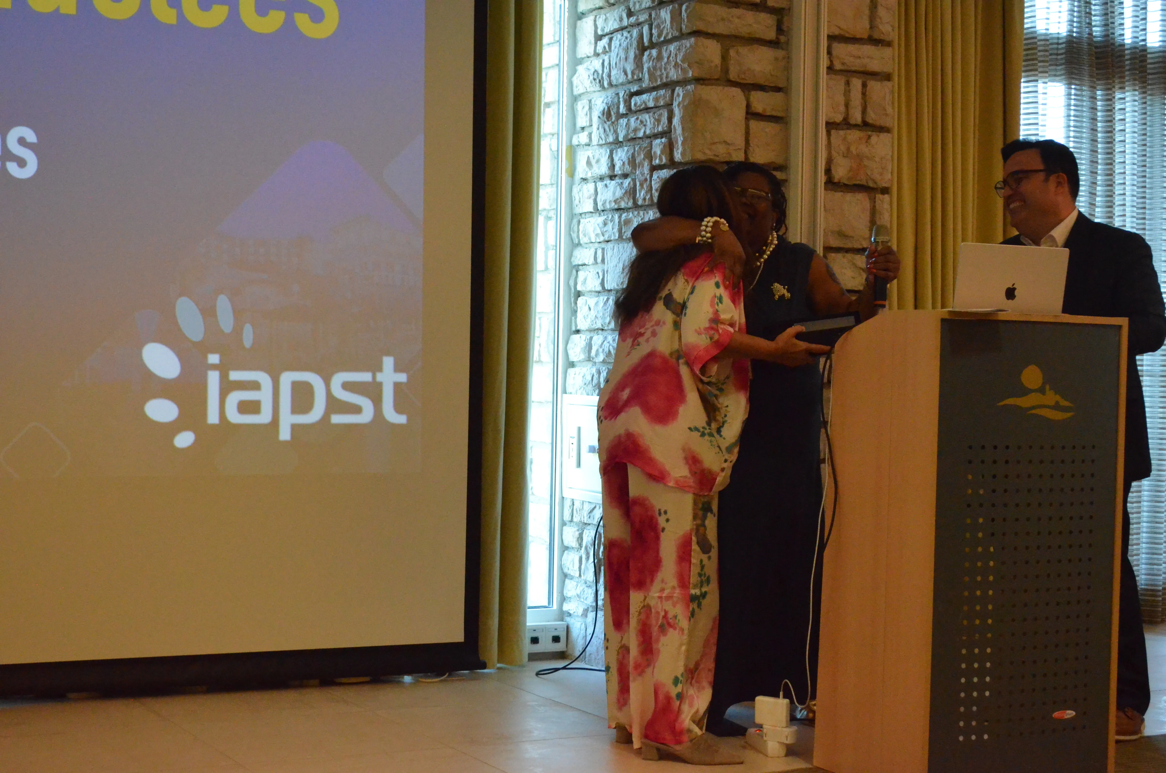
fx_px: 1939
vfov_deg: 22.5
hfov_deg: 33.5
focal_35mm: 60
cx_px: 583
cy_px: 386
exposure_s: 1/320
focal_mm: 40
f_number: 5.3
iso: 6400
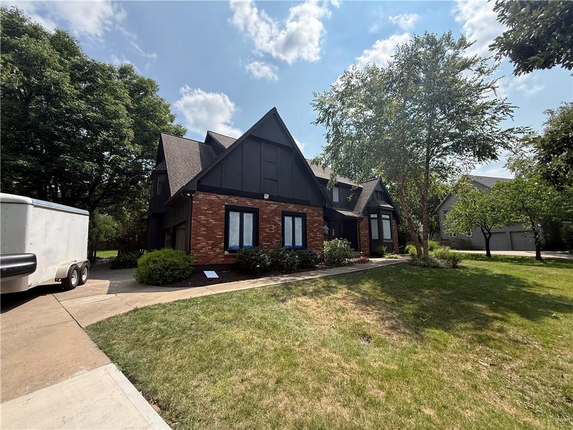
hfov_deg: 102.1
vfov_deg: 85.7
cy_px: 215
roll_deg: +0.4
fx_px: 232
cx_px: 286
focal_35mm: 14
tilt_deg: +8.3
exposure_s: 1/1572
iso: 64
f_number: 2.2
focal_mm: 2.22
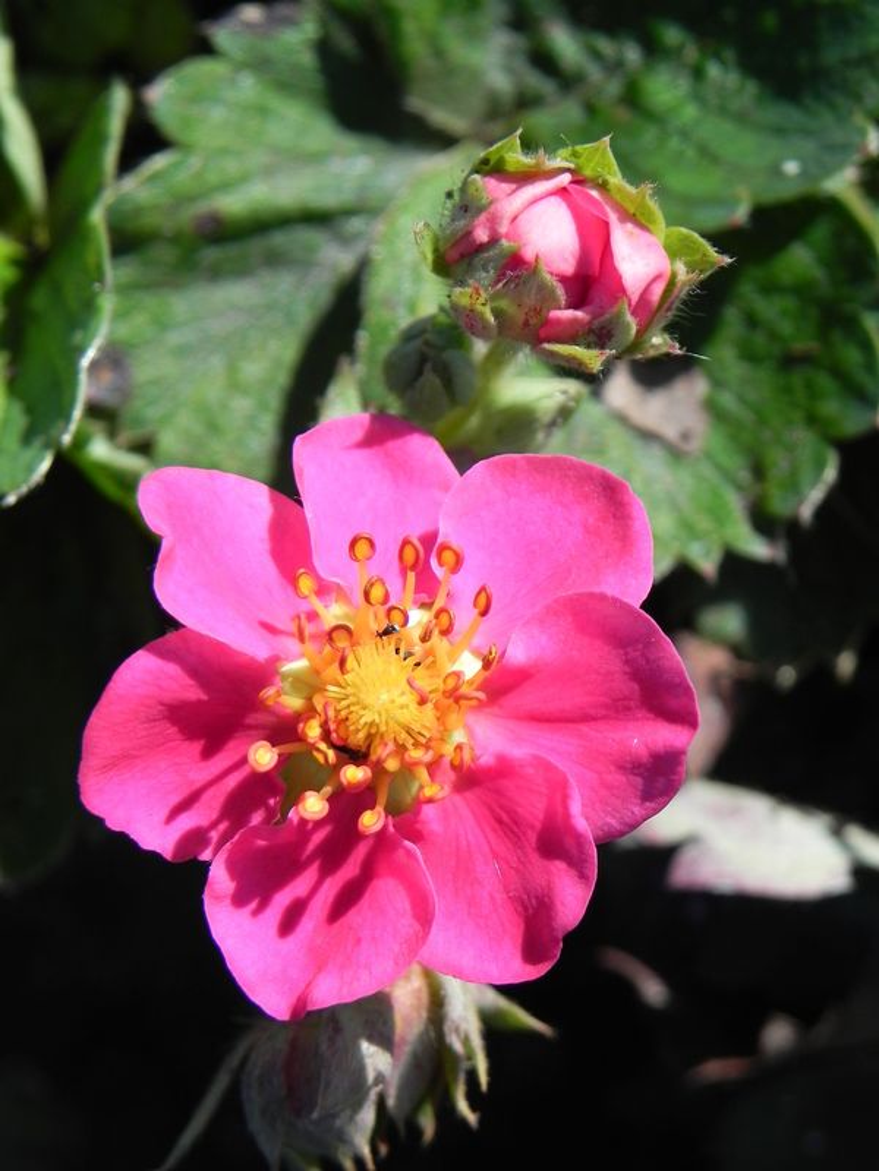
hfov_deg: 15.6
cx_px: 440
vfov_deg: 20.7
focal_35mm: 95
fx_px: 3216
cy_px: 586
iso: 160
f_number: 4
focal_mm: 16.9
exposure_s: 1/1000
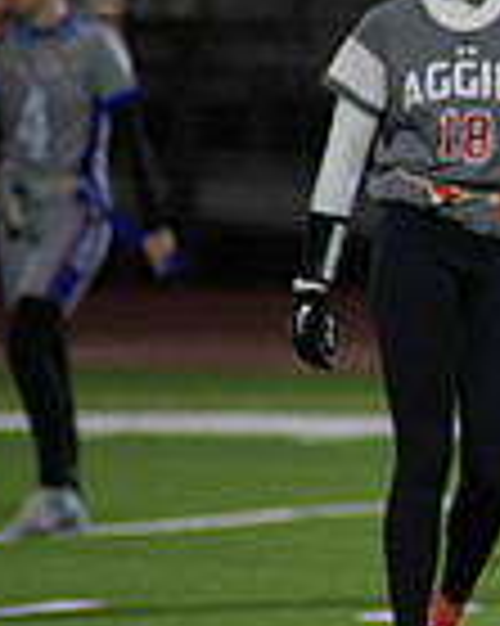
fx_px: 14481
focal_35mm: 782
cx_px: 1239
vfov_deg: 2.5
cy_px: 164
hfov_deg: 2.0
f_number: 2.8
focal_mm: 200
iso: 800
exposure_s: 1/200
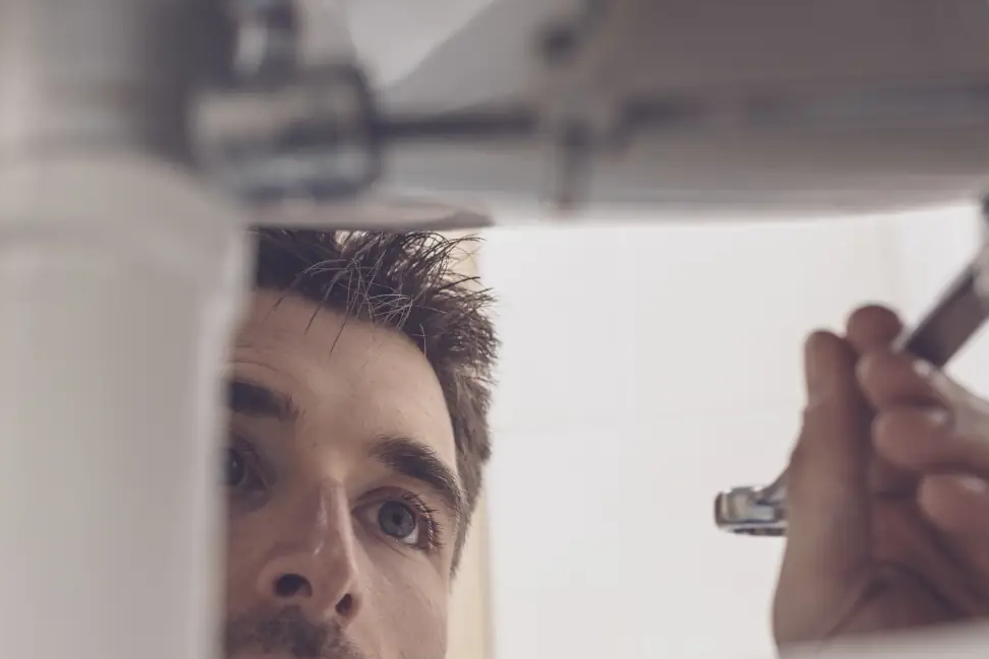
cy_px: 425
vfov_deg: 19.7
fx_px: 1895
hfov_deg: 29.1
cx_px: 618
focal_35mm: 69
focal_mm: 35
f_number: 3.5
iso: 250
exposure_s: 1/50
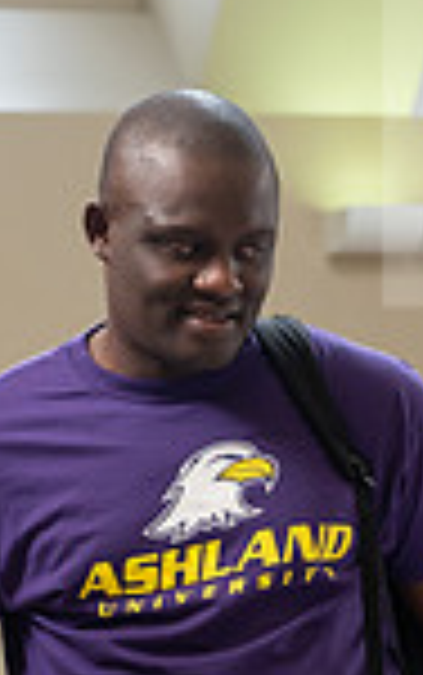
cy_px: 475
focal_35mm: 228
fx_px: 4197
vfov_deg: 9.2
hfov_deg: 5.8
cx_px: 248
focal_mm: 58
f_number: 5
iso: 1250
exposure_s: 1/200
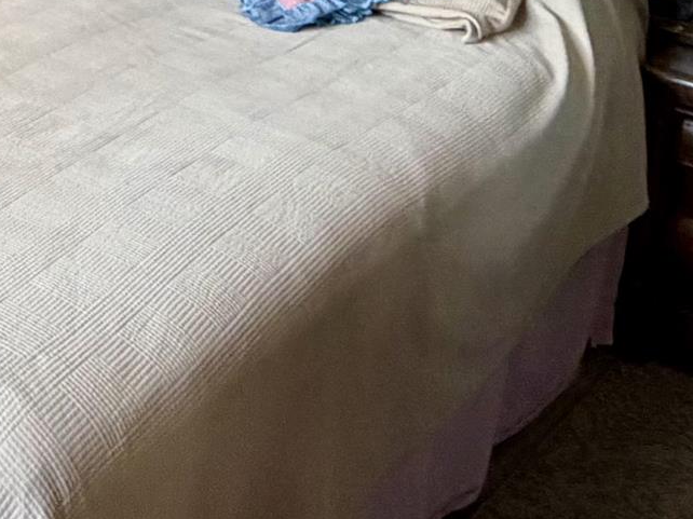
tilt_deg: -10.8
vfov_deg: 19.8
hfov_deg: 24.7
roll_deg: -1.0
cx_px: -239
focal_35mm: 67
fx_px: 1341
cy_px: -187
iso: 320
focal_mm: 2.22
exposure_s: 1/65
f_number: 2.2
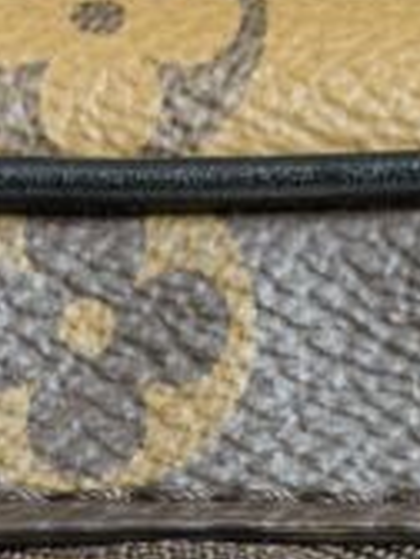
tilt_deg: -12.1
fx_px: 3688
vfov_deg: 8.5
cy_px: 752
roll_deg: +0.8
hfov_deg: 6.5
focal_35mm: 228
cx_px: 120
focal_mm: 6.76
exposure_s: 1/120
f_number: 1.78
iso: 125
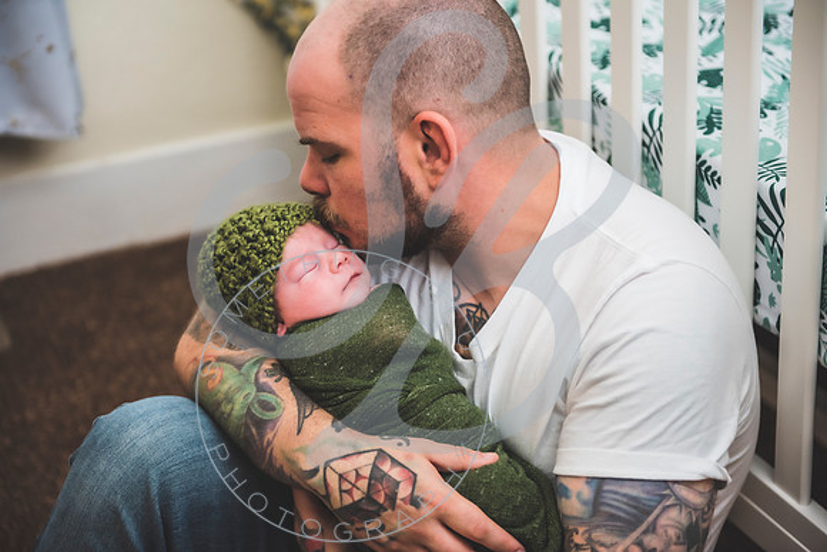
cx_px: 414
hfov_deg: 28.8
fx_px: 1608
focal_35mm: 70
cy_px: 276
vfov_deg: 19.5
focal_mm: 70
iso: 640
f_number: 2.8
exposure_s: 1/160
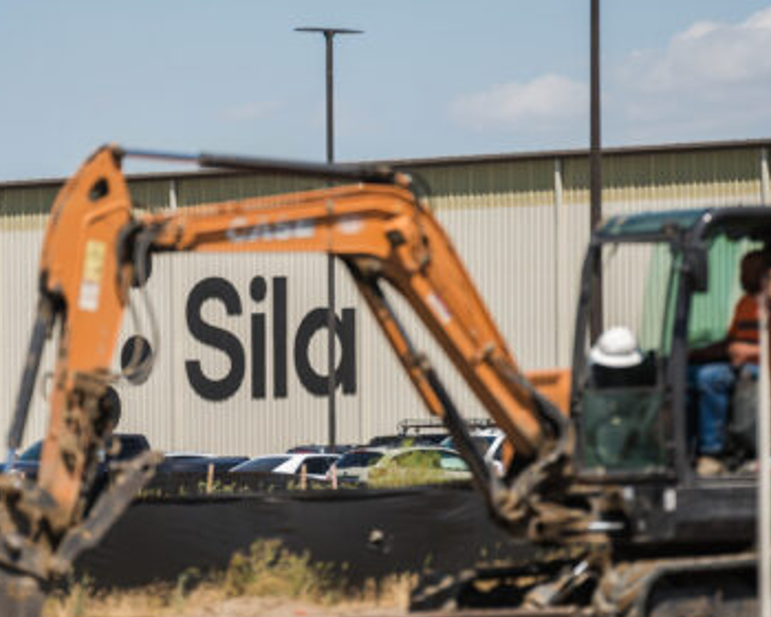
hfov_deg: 5.2
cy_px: 295
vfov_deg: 4.2
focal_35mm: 371
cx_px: 289
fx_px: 8466
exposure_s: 1/2500
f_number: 3.2
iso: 80
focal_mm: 180
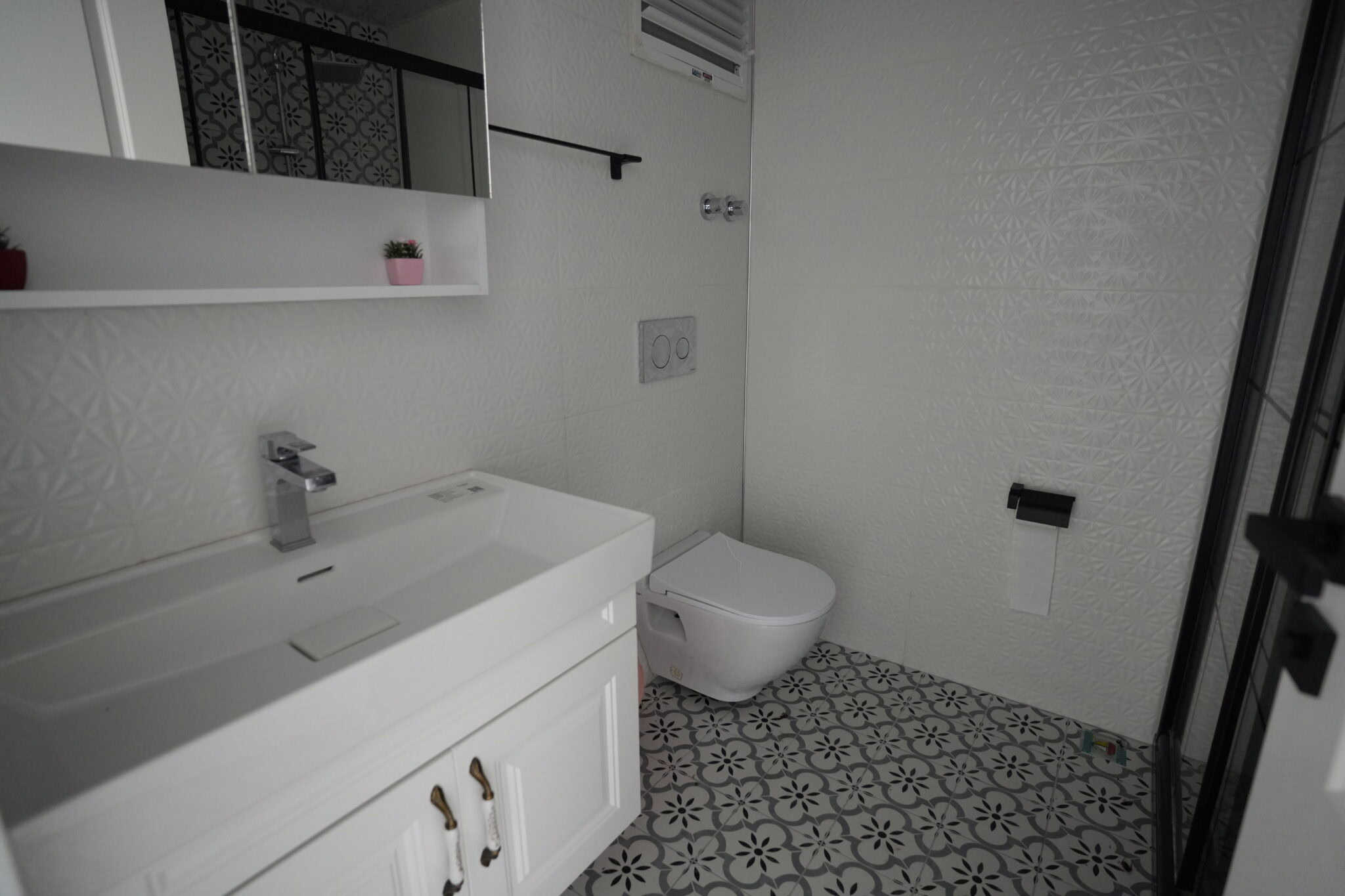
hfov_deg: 93.3
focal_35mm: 17
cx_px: 672
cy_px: 448
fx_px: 635
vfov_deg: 70.4
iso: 3200
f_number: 2.8
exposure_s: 1/160
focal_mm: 17
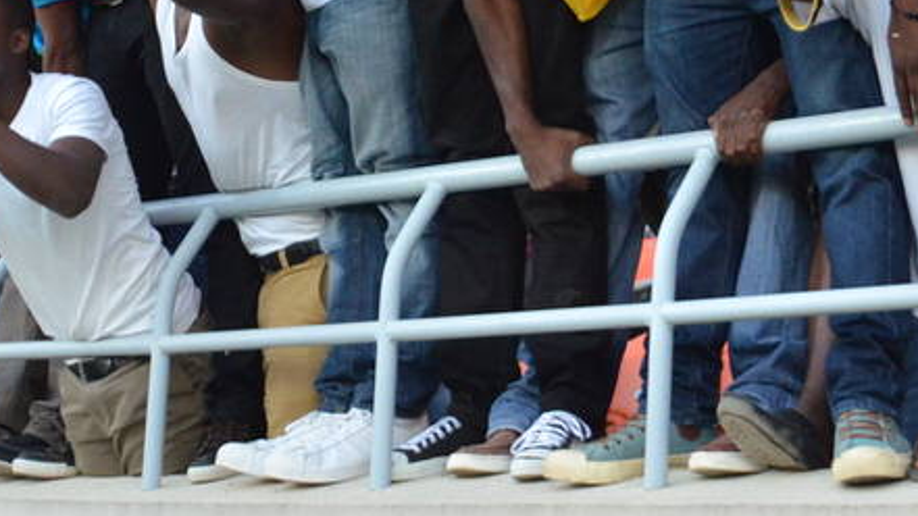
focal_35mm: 82
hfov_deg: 25.8
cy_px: -192
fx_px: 1996
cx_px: 572
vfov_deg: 14.0
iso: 1600
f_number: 2.8
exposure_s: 1/400
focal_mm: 20
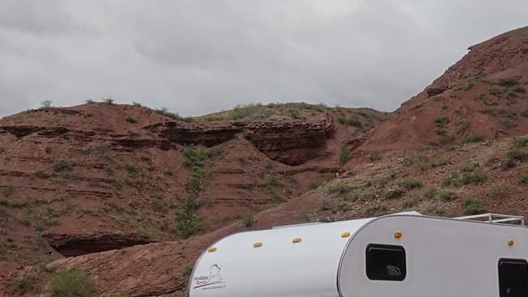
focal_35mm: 109
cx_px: 501
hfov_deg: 19.2
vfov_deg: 11.1
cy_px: 186
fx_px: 1526
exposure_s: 1/200
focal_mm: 18.89
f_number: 4
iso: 125
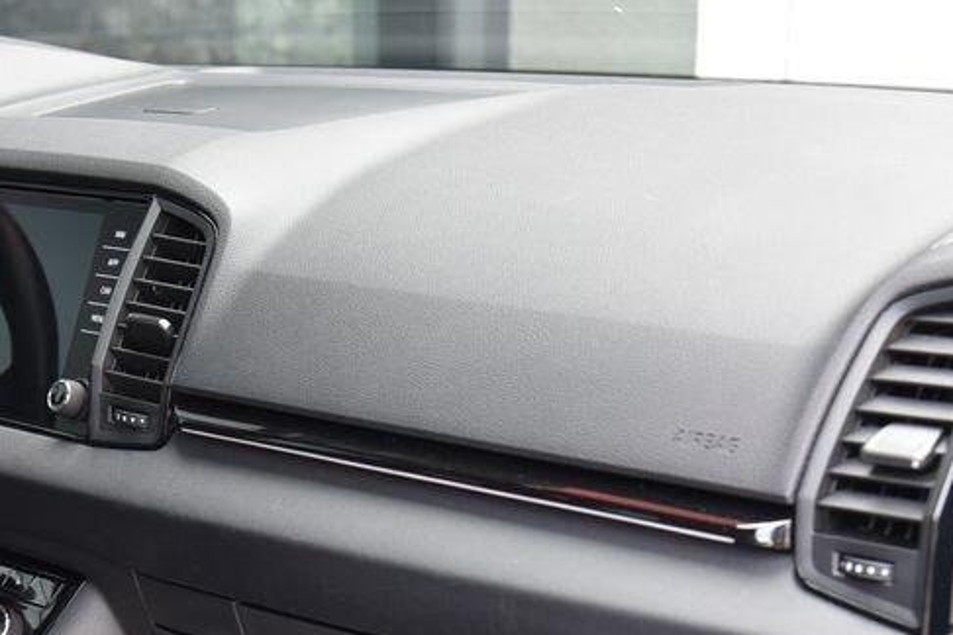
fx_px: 2568
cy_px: 541
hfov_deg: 20.8
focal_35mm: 97
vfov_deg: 14.0
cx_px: 173
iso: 500
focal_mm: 46
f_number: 5
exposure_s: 1/80
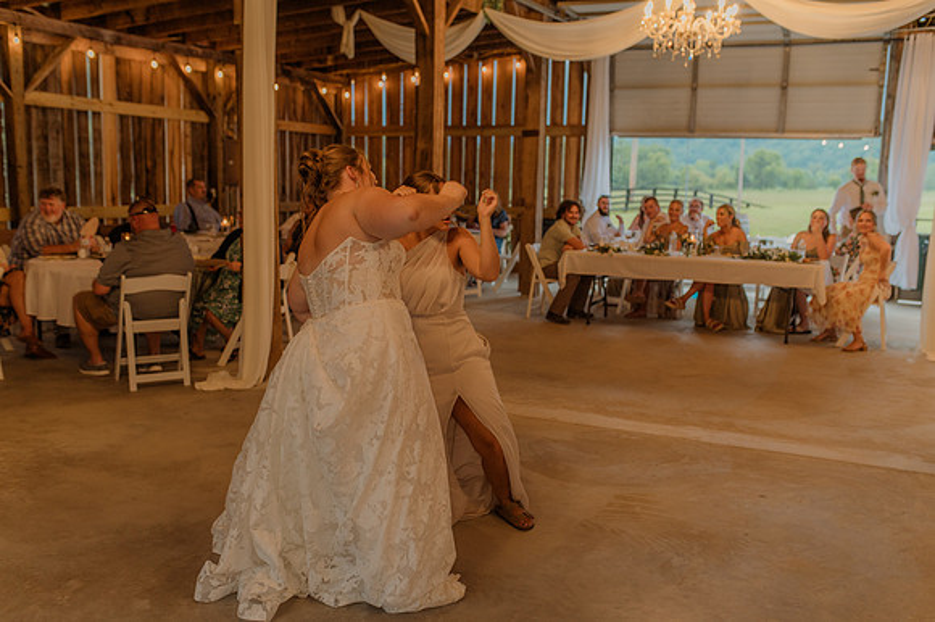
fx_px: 908
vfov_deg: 37.8
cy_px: 311
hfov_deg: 54.5
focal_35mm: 35
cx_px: 468
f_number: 2.5
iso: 640
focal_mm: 35
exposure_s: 1/200
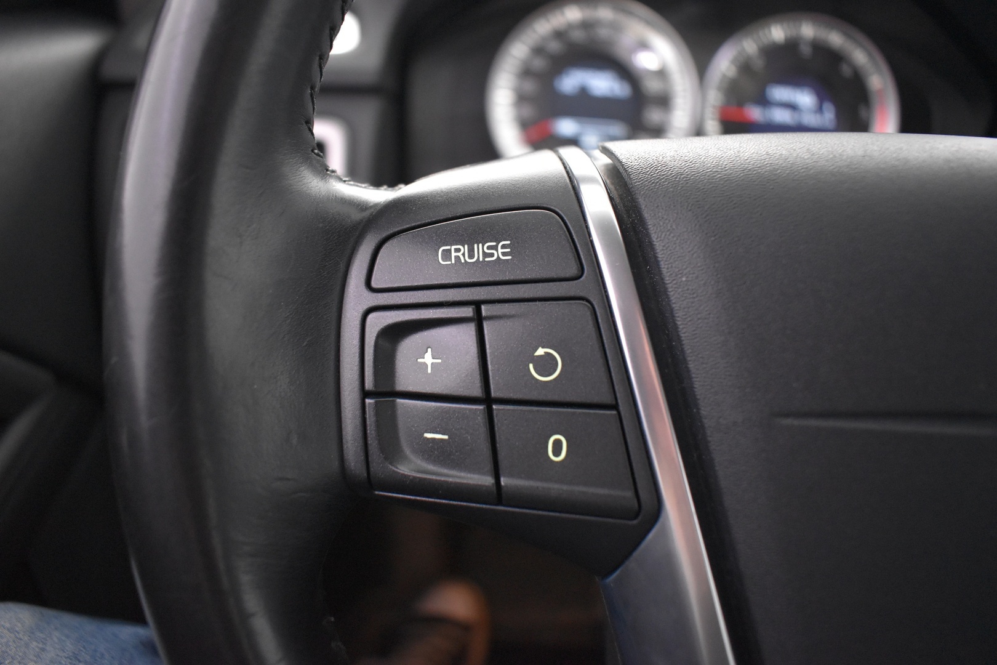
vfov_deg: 47.9
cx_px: 498
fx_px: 748
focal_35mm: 27
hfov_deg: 67.4
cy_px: 332
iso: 3200
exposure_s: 1/20
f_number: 3.5
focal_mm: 18
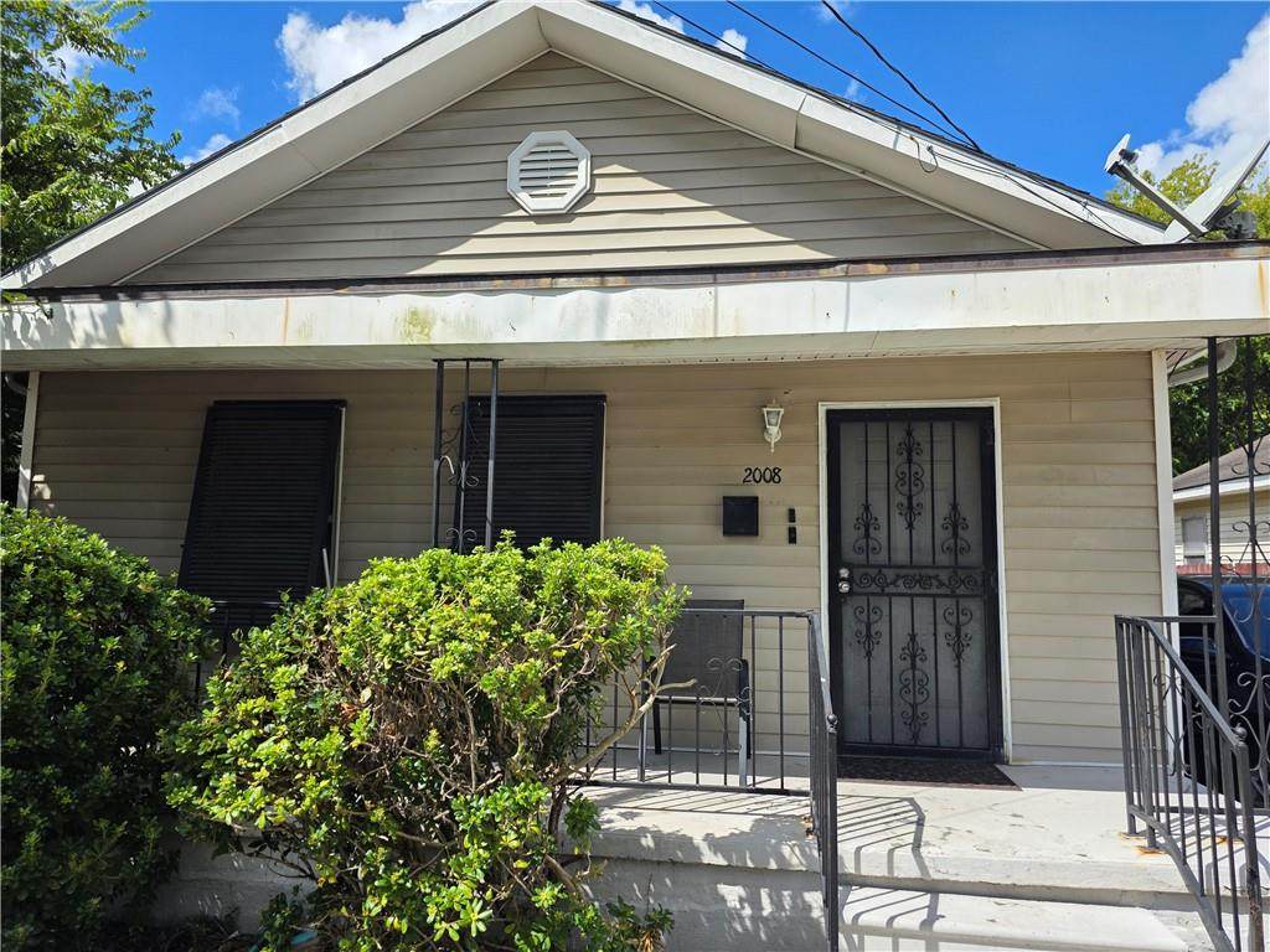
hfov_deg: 73.9
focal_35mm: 23
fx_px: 844
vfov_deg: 58.9
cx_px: 635
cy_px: 476
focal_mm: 6.3
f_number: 1.7
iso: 80
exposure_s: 1/5153
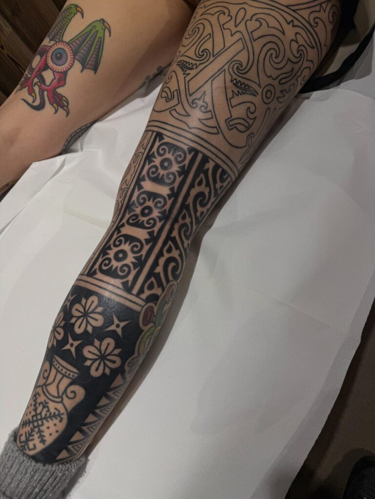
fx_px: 347
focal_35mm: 24
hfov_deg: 56.8
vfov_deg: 71.6
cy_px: 250
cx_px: 188
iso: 64
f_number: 1.8
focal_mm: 6.76
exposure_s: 1/150
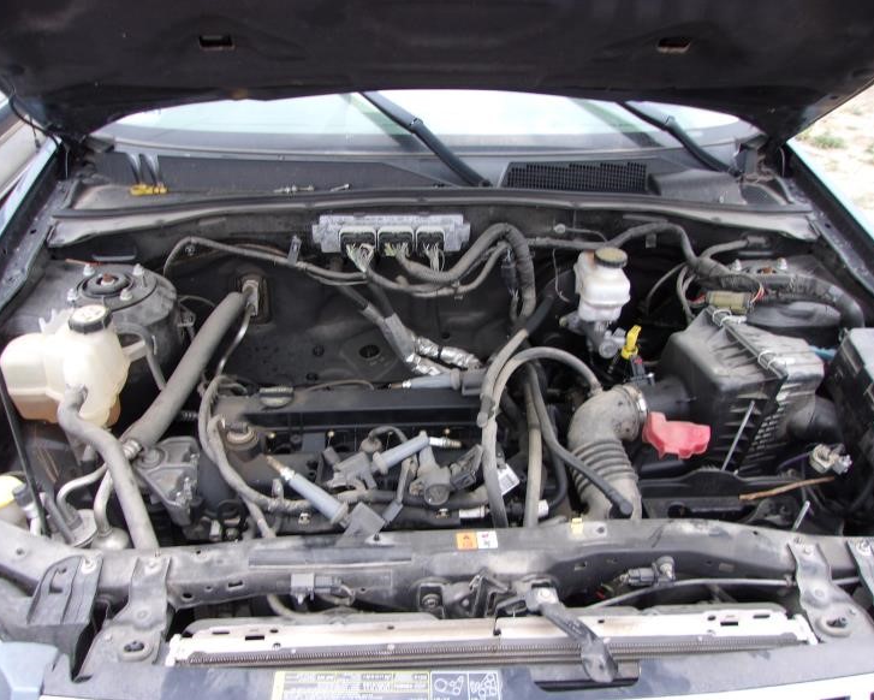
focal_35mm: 29
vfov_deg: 50.0
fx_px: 750
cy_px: 340
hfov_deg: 60.4
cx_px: 430
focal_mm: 4.9
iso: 80
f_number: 3
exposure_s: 1/52
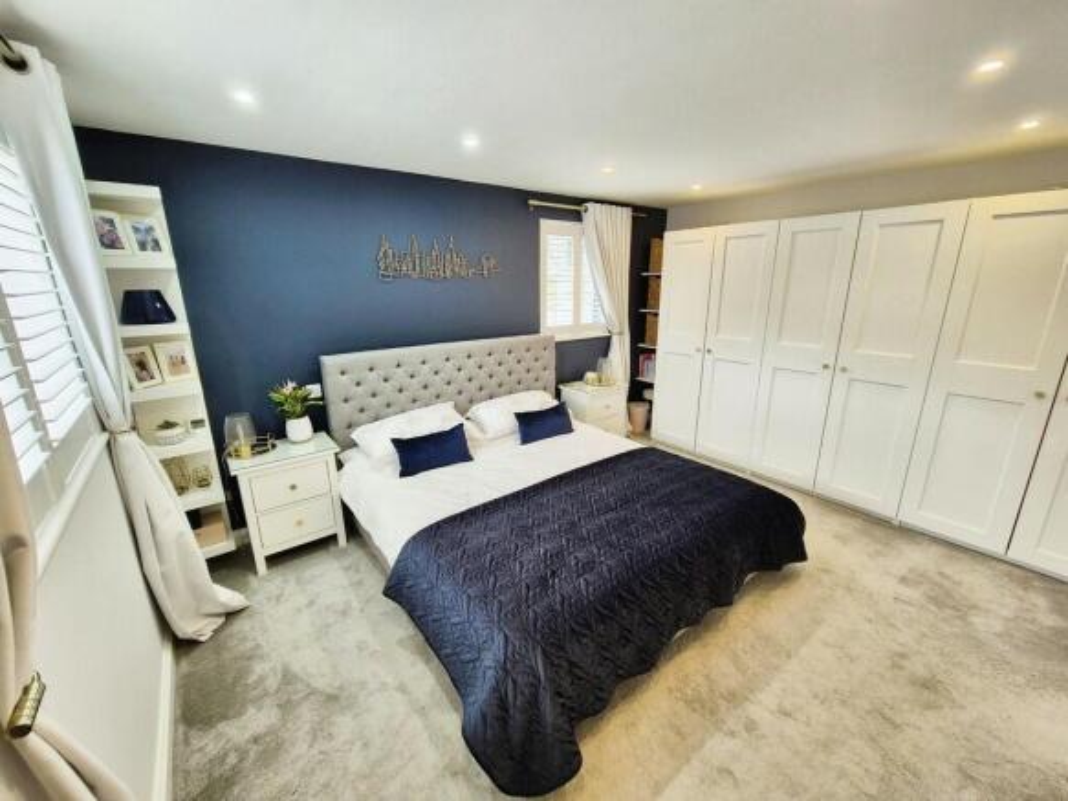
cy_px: 400
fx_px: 401
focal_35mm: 13
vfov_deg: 89.9
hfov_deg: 106.2
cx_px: 534
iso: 80
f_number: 2.2
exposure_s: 1/50
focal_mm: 2.2
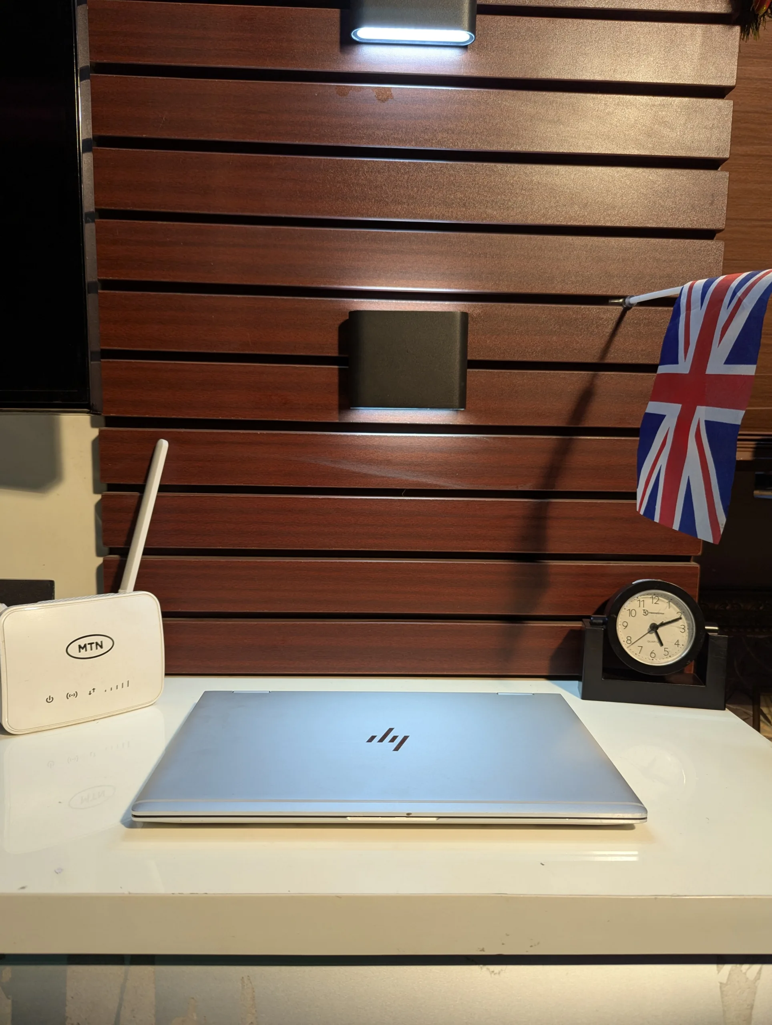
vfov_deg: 71.5
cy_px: 512
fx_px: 712
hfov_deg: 56.9
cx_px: 386
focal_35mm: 24
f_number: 1.85
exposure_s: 1/97
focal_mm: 6.81
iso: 65
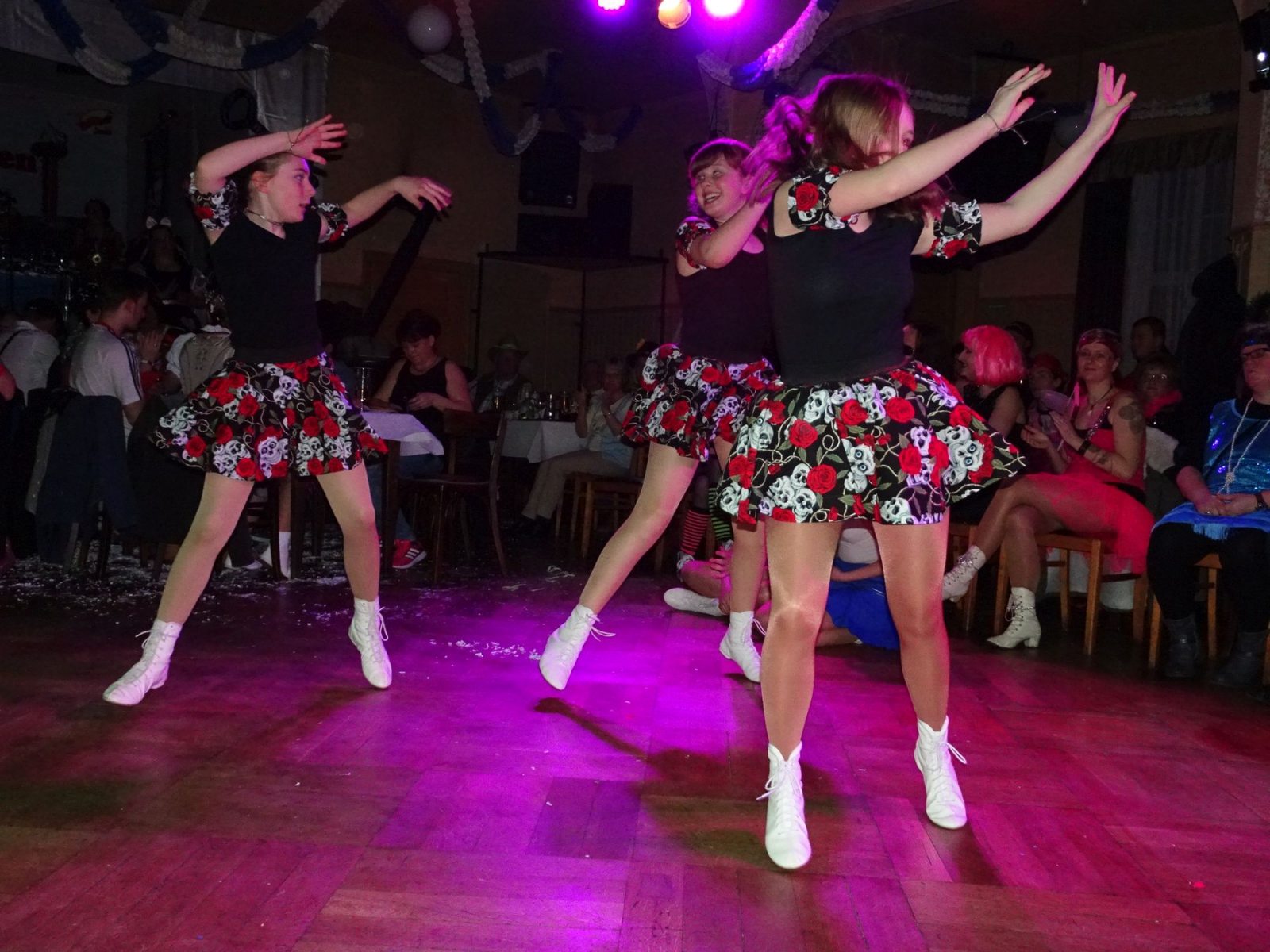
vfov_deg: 44.2
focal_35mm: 32
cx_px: 635
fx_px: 1174
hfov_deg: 56.8
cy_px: 476
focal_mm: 5.43
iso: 800
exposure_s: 1/320
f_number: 4
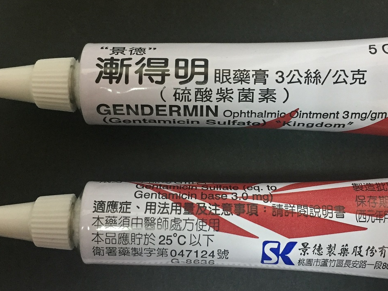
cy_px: 149
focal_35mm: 50
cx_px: 220
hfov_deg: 38.1
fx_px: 560
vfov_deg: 29.1
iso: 200
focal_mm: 4.15
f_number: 2.2
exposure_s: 1/33
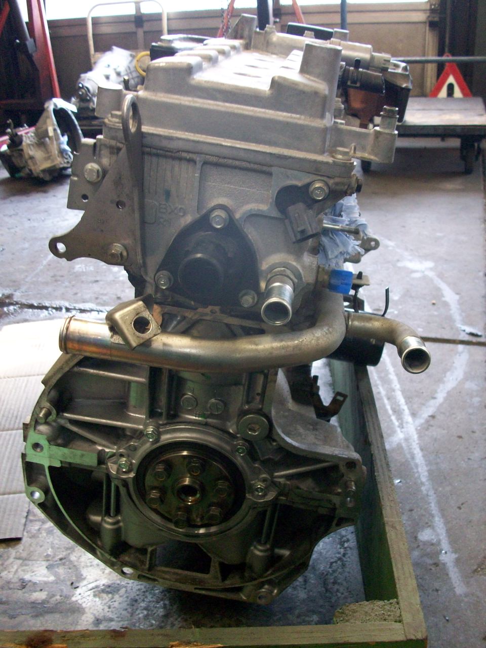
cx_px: 243
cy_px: 324
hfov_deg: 41.8
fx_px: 636
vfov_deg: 54.0
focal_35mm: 34
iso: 200
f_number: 2.8
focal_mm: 5.7
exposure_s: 1/8
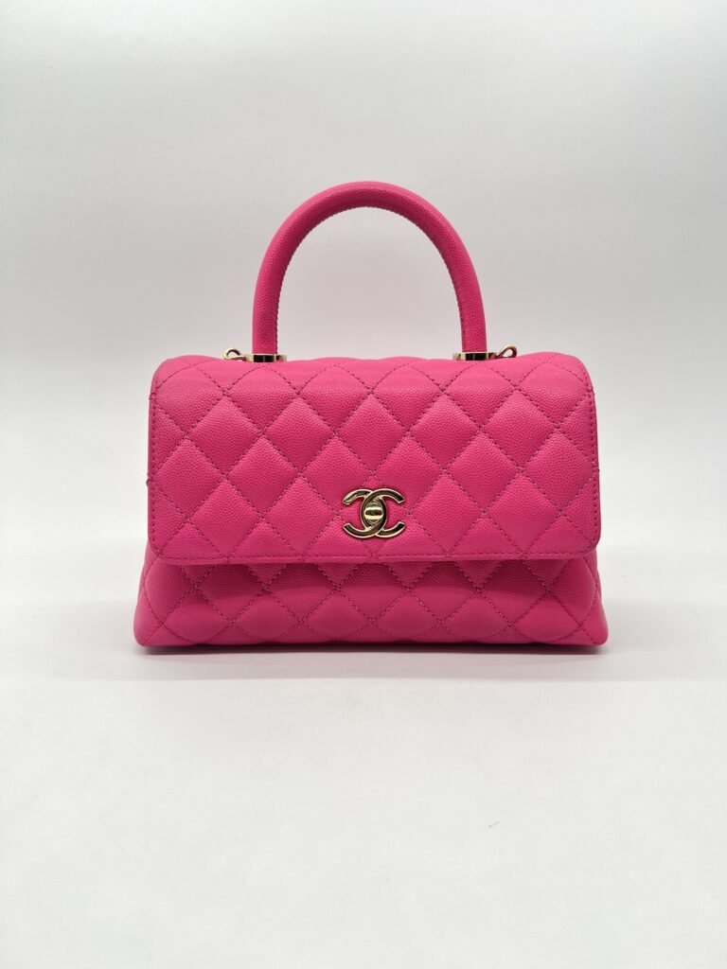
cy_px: 484
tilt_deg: -10.0
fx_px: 728
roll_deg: -0.1
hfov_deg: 53.1
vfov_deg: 67.3
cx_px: 364
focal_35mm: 26
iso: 32
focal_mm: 5.7
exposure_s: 1/105
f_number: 1.5
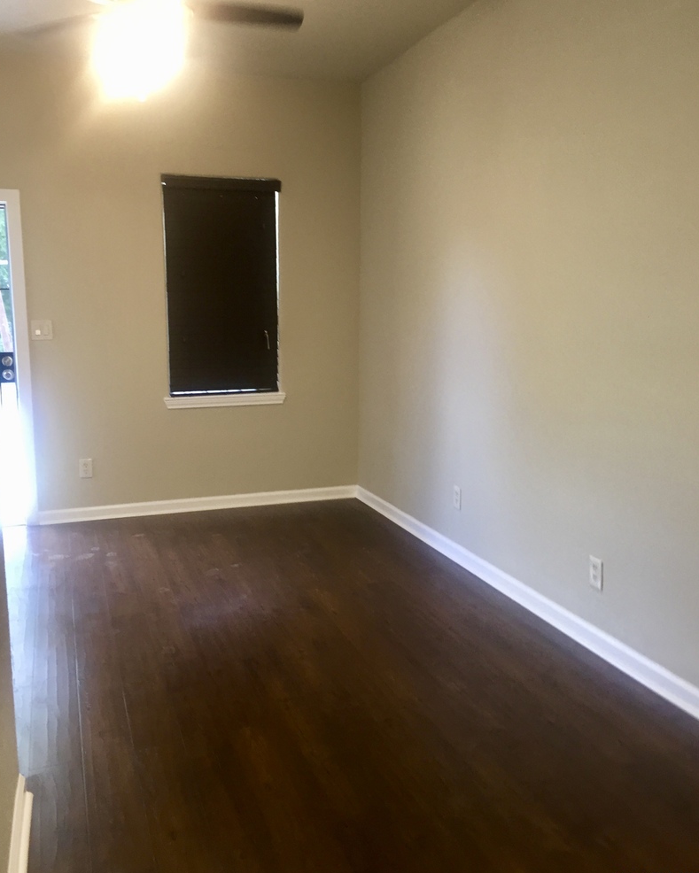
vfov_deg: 57.1
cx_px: 346
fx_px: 802
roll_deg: +0.8
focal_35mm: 31
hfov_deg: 47.1
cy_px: 407
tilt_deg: -7.2
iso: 100
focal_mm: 4.15
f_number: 2.2
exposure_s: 1/30
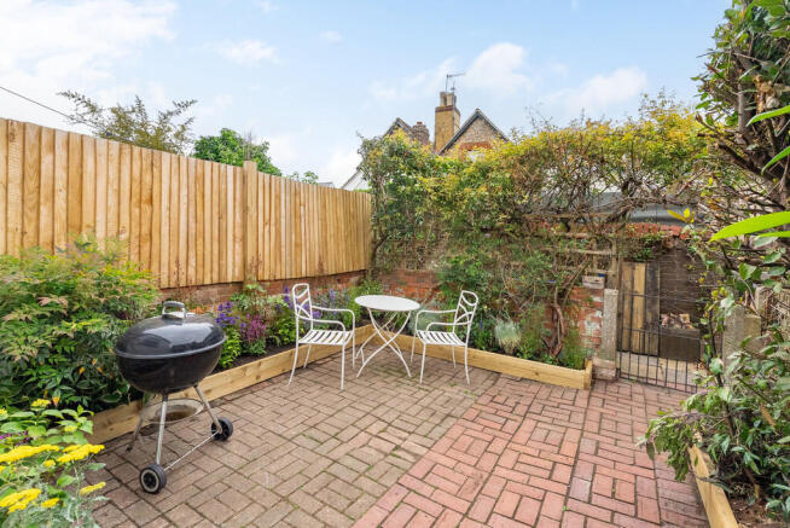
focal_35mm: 16
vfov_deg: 73.8
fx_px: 351
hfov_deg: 96.7
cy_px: 264
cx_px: 395
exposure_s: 1/1250
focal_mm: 16
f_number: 7.1
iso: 1250
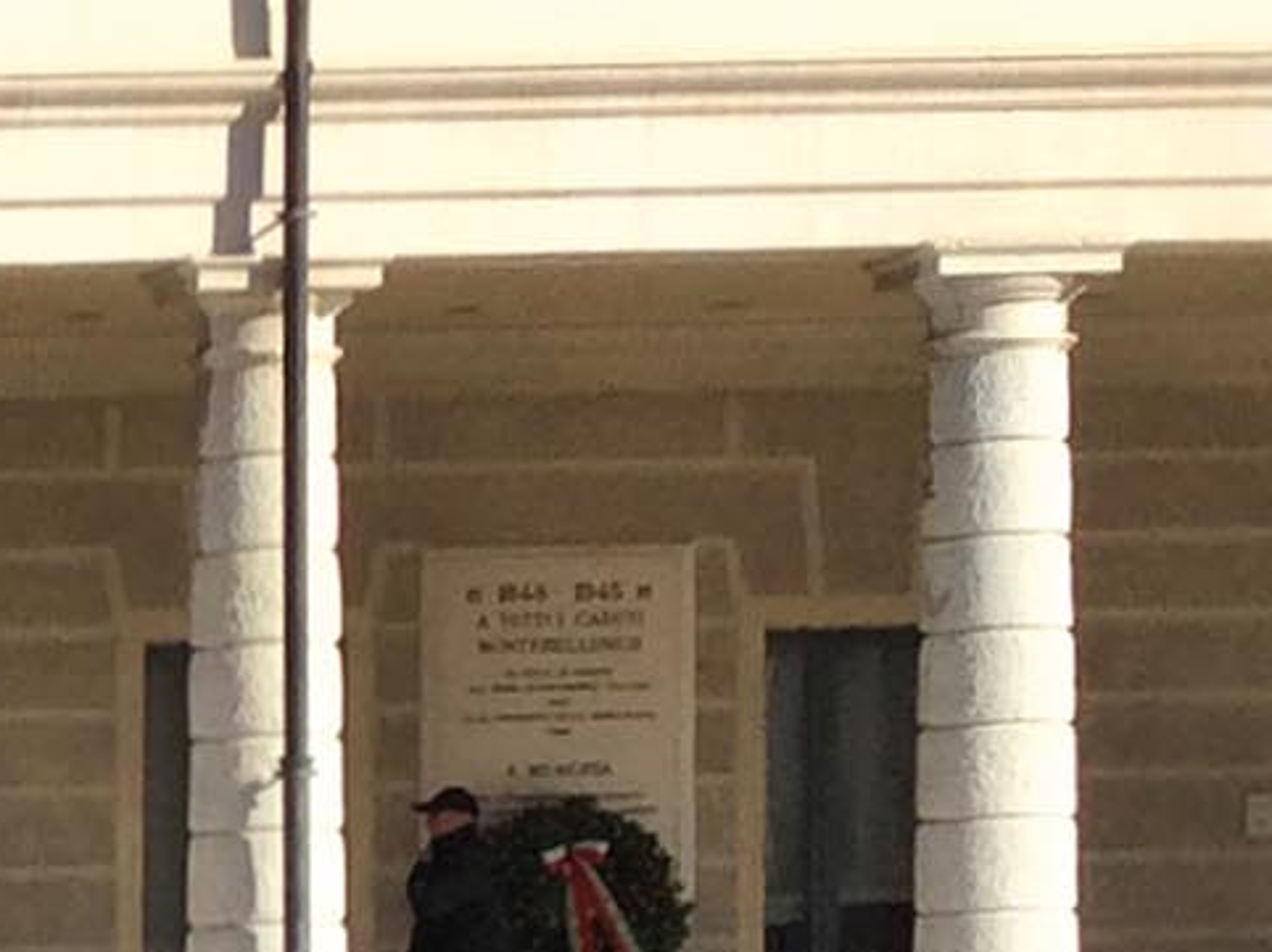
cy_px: 1371
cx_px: -1768
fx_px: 7713
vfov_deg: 7.0
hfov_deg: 8.6
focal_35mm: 210
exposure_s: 1/1812
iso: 25
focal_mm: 3.3
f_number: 2.4
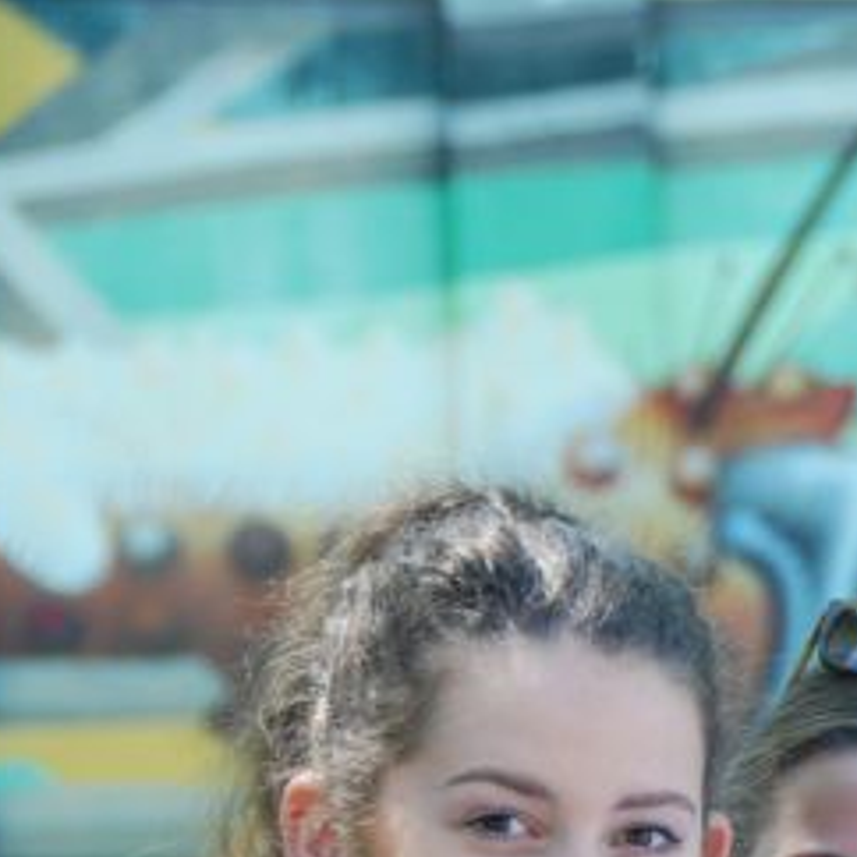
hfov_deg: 5.2
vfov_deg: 5.2
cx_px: 1310
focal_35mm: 337
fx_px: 9439
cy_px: 940
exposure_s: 1/125
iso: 280
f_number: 5.3
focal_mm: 80
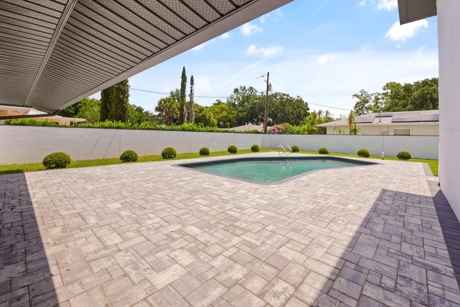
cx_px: 235
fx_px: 192
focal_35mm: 15
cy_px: 129
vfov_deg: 76.8
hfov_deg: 100.4
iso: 200
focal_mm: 7
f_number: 8
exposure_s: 1/400
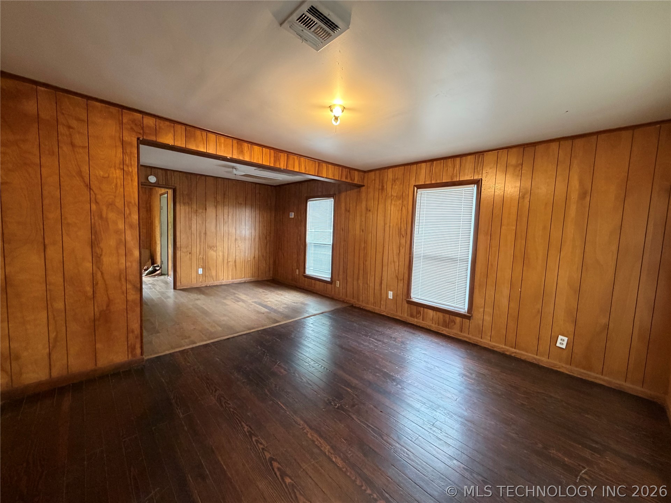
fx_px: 271
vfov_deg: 85.7
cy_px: 252
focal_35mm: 14
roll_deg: -1.5
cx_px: 336
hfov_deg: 102.1
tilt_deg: -4.0
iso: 400
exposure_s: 1/60
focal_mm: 2.22
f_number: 2.2
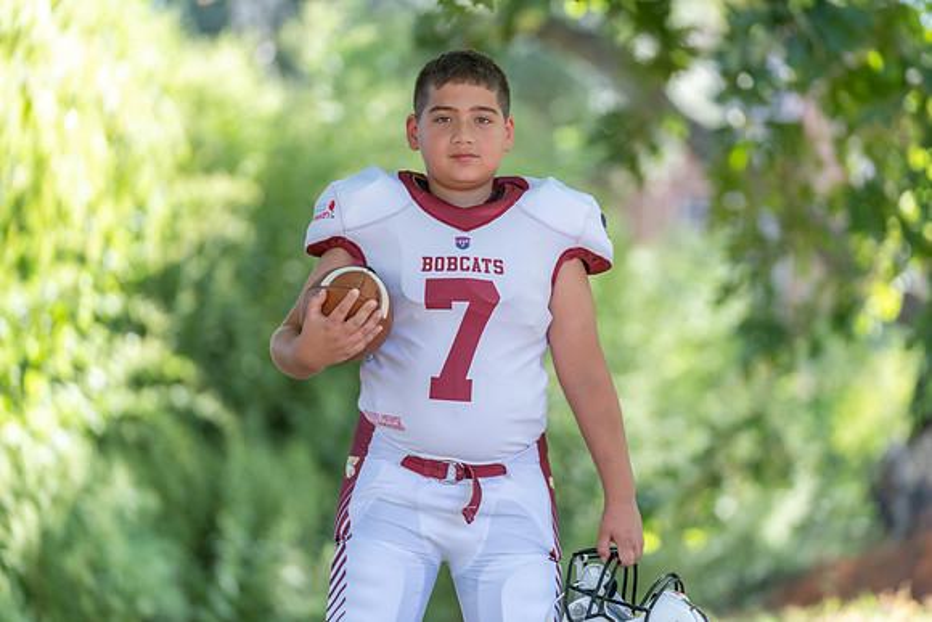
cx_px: 504
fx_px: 3922
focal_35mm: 151
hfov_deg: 13.6
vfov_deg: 9.1
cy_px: 286
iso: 200
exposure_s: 1/320
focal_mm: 140
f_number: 2.8
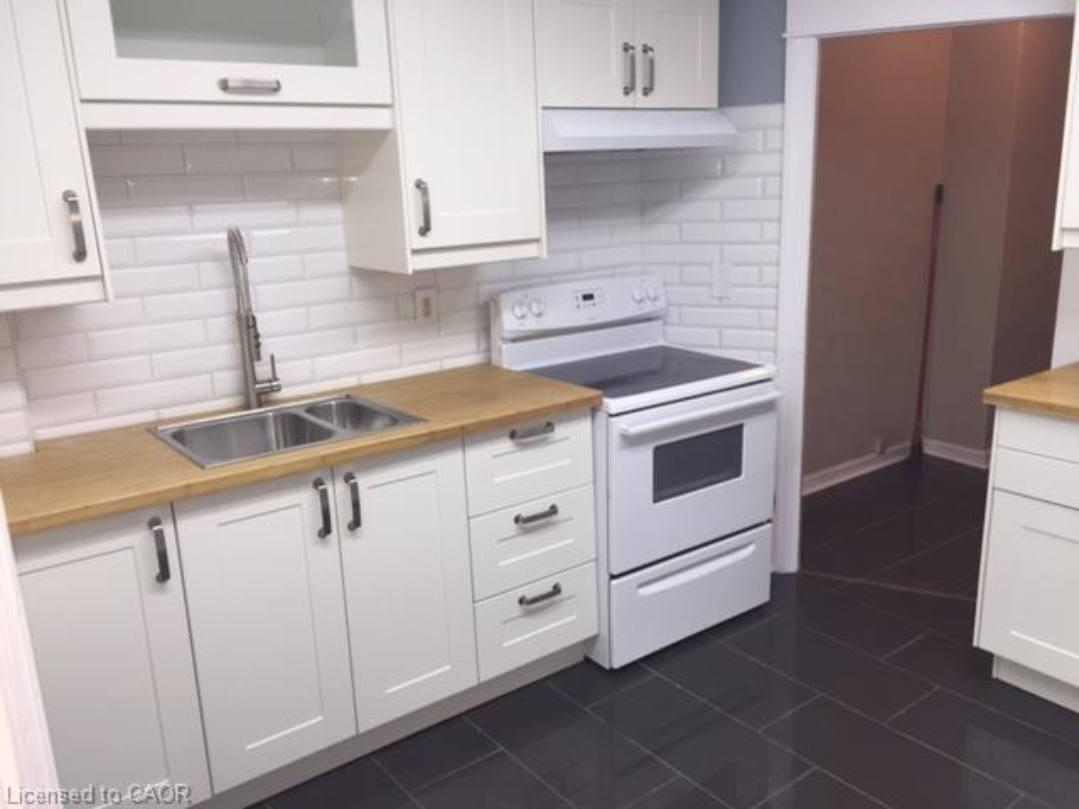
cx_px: 540
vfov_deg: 48.2
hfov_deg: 61.7
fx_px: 904
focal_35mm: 29
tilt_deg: -15.1
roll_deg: +1.6
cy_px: 404
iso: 50
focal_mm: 4.15
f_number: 2.2
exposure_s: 1/30
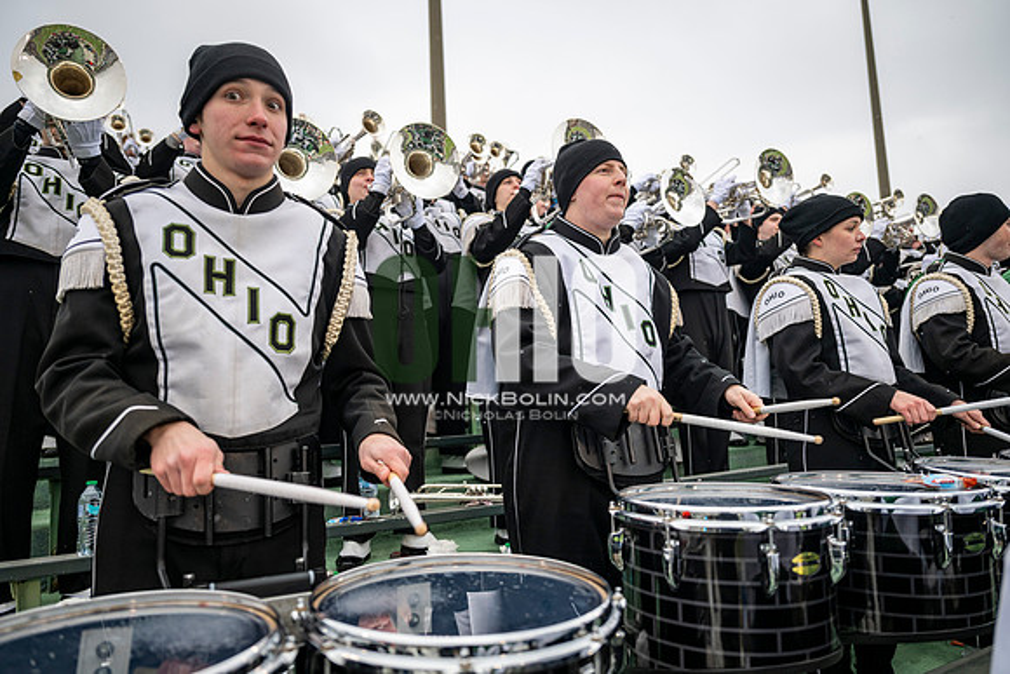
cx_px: 505
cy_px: 337
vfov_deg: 53.2
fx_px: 673
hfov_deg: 73.7
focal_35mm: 24
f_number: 2.8
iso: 160
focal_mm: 24
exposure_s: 1/500
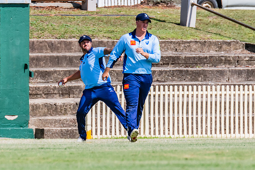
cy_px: 80
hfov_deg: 2.1
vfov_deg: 1.4
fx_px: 7012
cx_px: 70
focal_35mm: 990
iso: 800
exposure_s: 1/2000
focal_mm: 600
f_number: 11
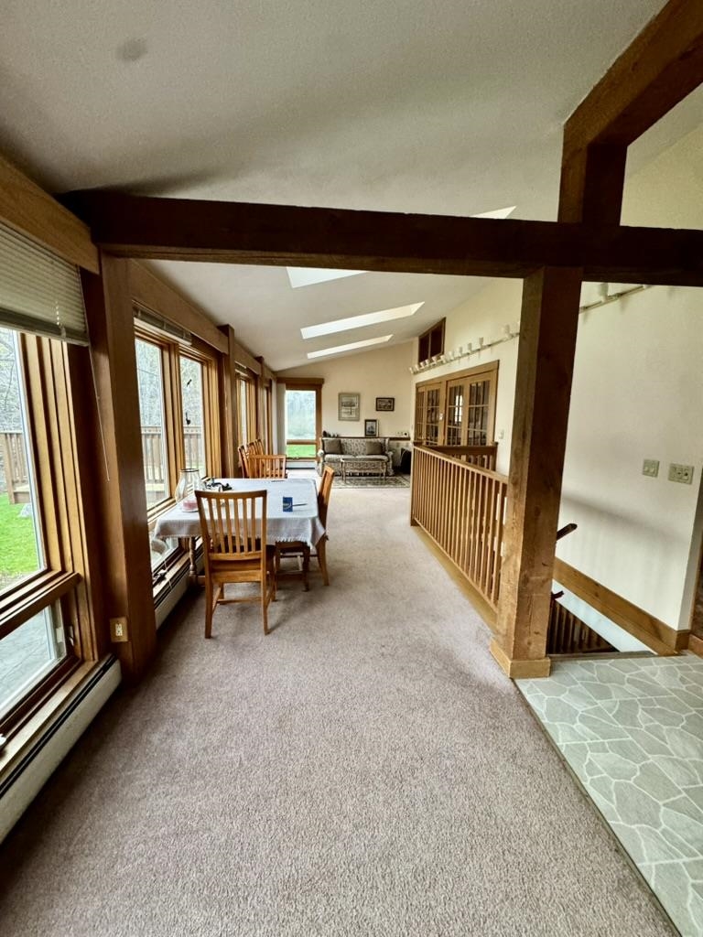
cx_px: 352
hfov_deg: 85.7
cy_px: 468
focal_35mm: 14
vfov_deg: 102.1
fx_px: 379
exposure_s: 1/60
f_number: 2.2
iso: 500
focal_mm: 2.22
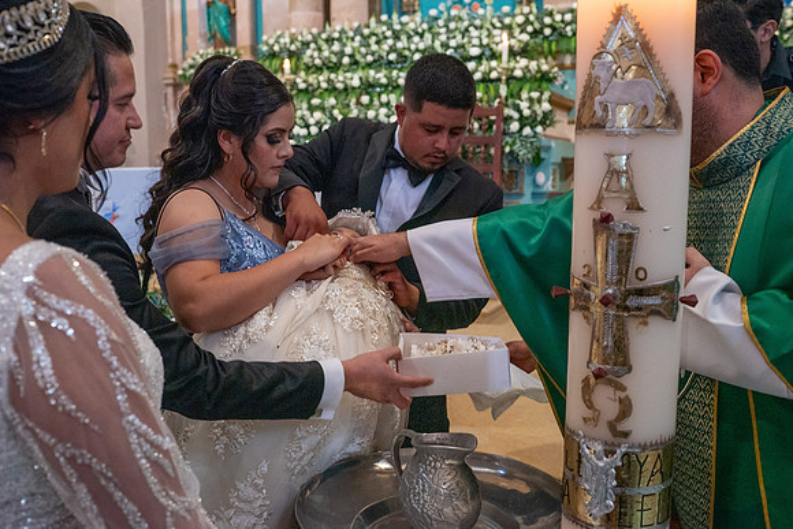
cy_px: 264
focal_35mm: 35
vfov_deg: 37.9
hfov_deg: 54.4
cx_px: 396
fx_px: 771
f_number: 5
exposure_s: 1/100
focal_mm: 35
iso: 2500
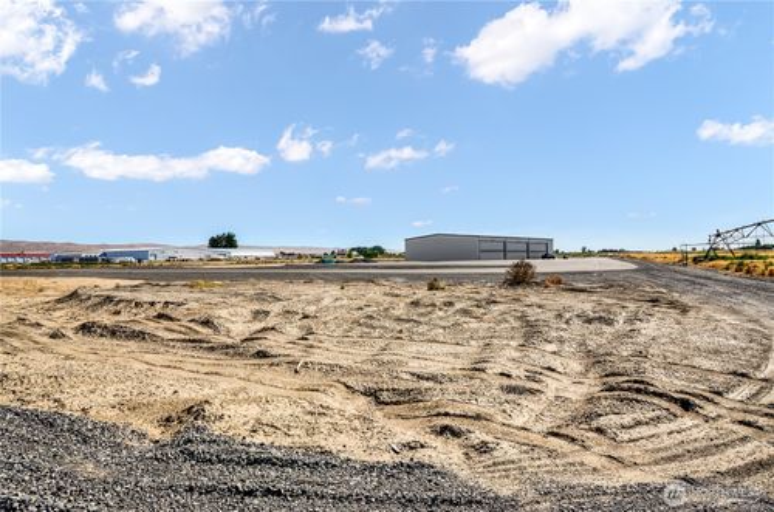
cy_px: 256
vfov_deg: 67.1
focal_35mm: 18
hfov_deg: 90.1
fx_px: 386
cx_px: 387
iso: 100
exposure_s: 1/180
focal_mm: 12
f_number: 11
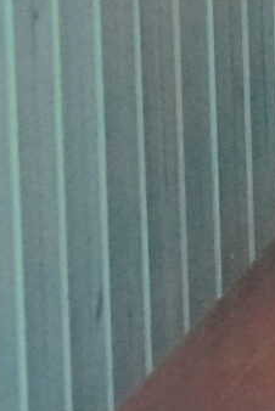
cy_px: 927
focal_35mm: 507
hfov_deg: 2.6
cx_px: 1548
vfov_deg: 4.0
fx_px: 5797
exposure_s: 1/200
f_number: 5
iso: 3200
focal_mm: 45
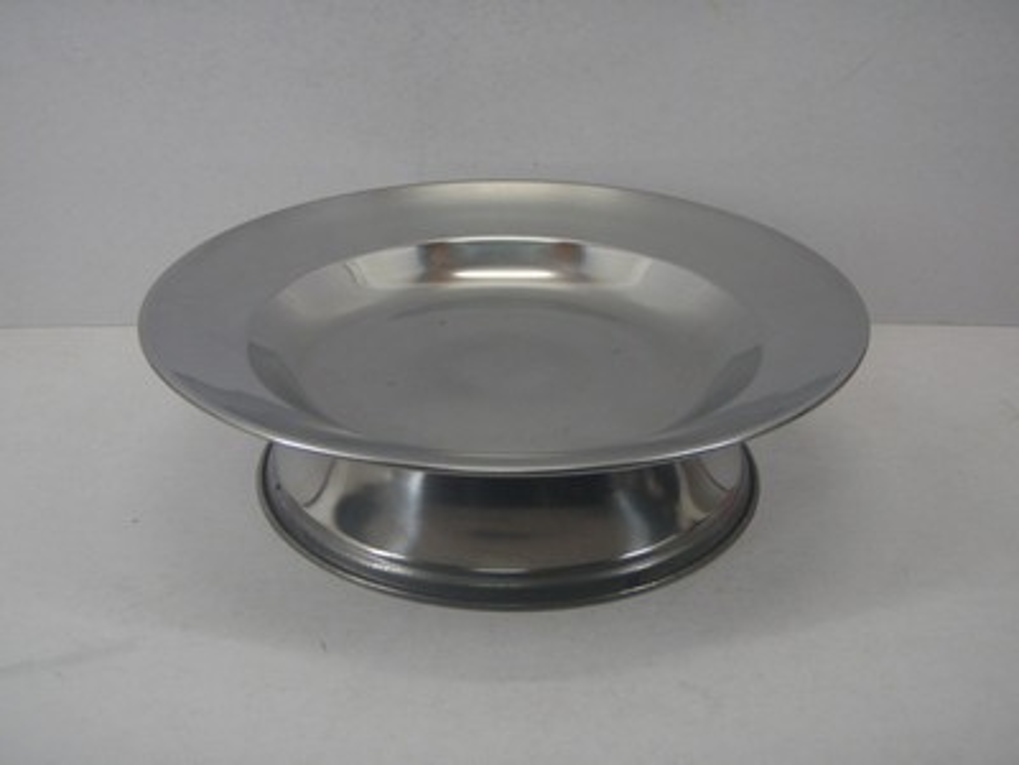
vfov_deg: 28.6
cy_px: 382
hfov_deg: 37.5
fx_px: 1501
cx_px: 510
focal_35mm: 51
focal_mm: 9.13
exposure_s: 1/40
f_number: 4
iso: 160
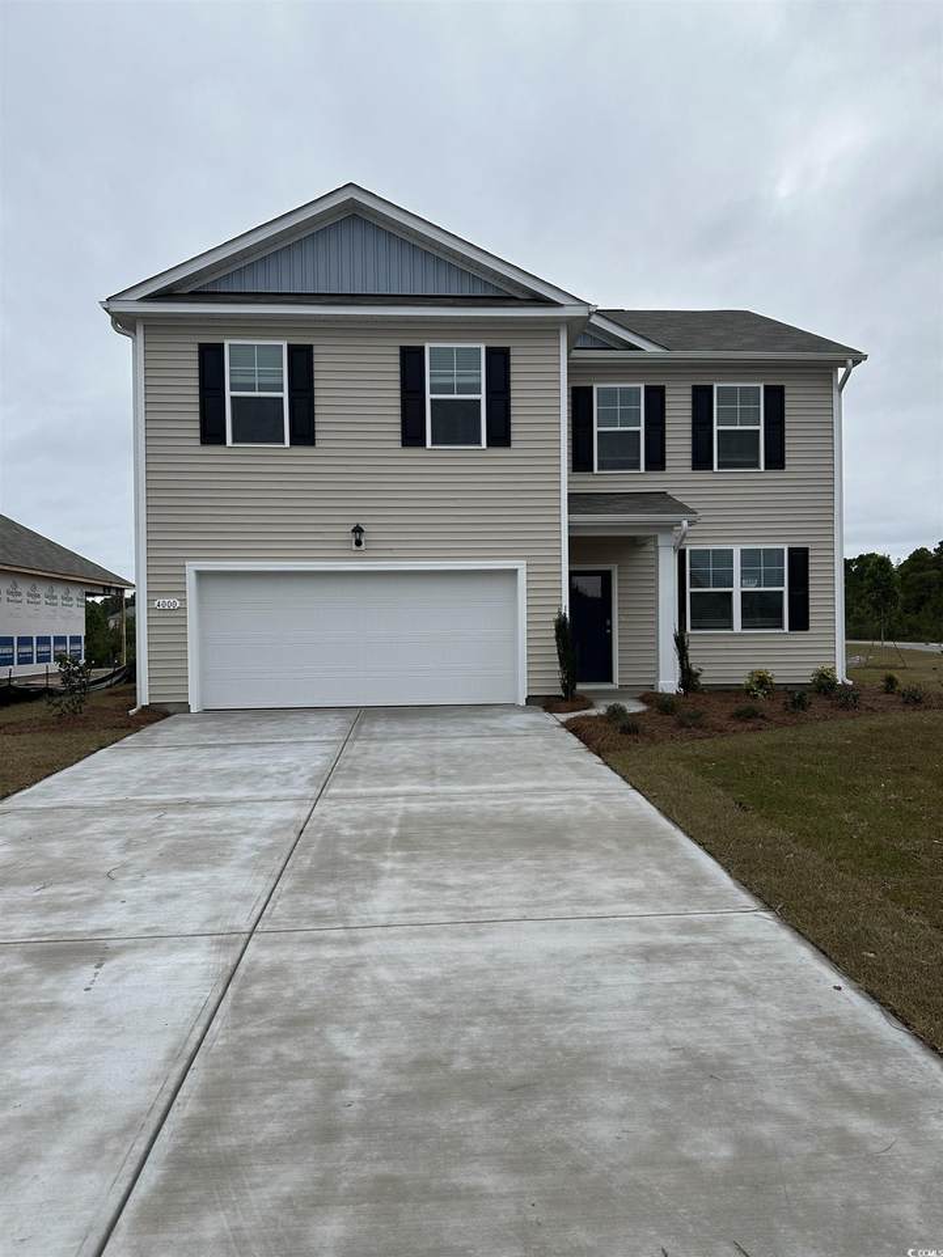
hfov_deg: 56.8
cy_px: 628
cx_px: 472
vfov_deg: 71.6
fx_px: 872
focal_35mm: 24
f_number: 1.78
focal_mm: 6.86
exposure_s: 1/3155
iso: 80
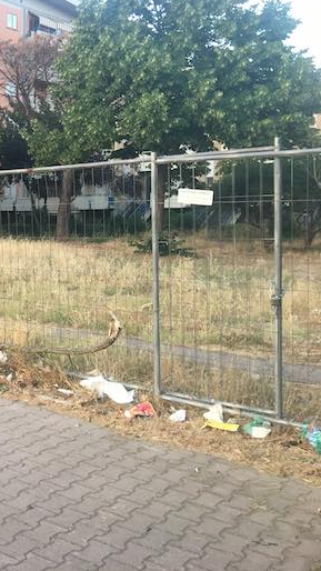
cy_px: 283
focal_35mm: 43
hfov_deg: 25.0
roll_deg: -0.9
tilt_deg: -2.7
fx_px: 651
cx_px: -63
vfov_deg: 47.4
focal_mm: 4.15
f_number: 2.2
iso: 40
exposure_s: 1/33
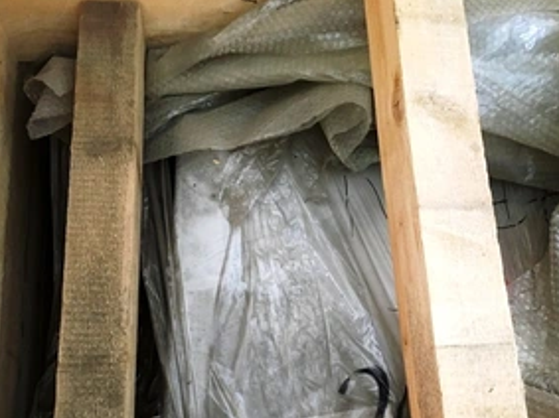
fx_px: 662
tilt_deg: -69.8
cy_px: 294
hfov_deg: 45.5
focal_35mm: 41
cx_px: 340
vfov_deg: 34.6
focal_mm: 4.15
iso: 200
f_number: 2.2
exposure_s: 1/30
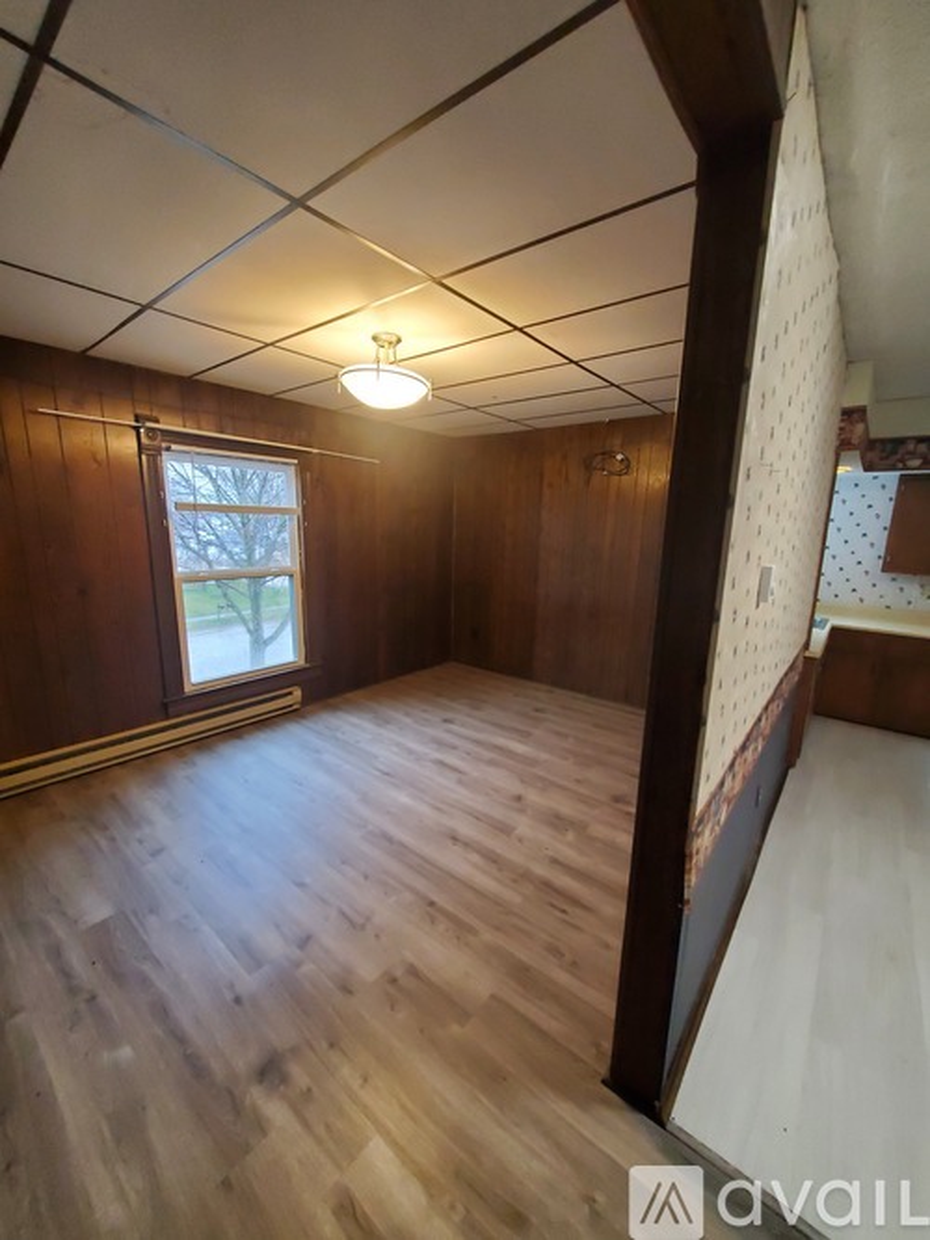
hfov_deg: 89.9
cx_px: 465
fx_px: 466
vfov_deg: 106.2
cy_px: 620
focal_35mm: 13
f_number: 2.2
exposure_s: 1/30
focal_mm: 1.8
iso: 500
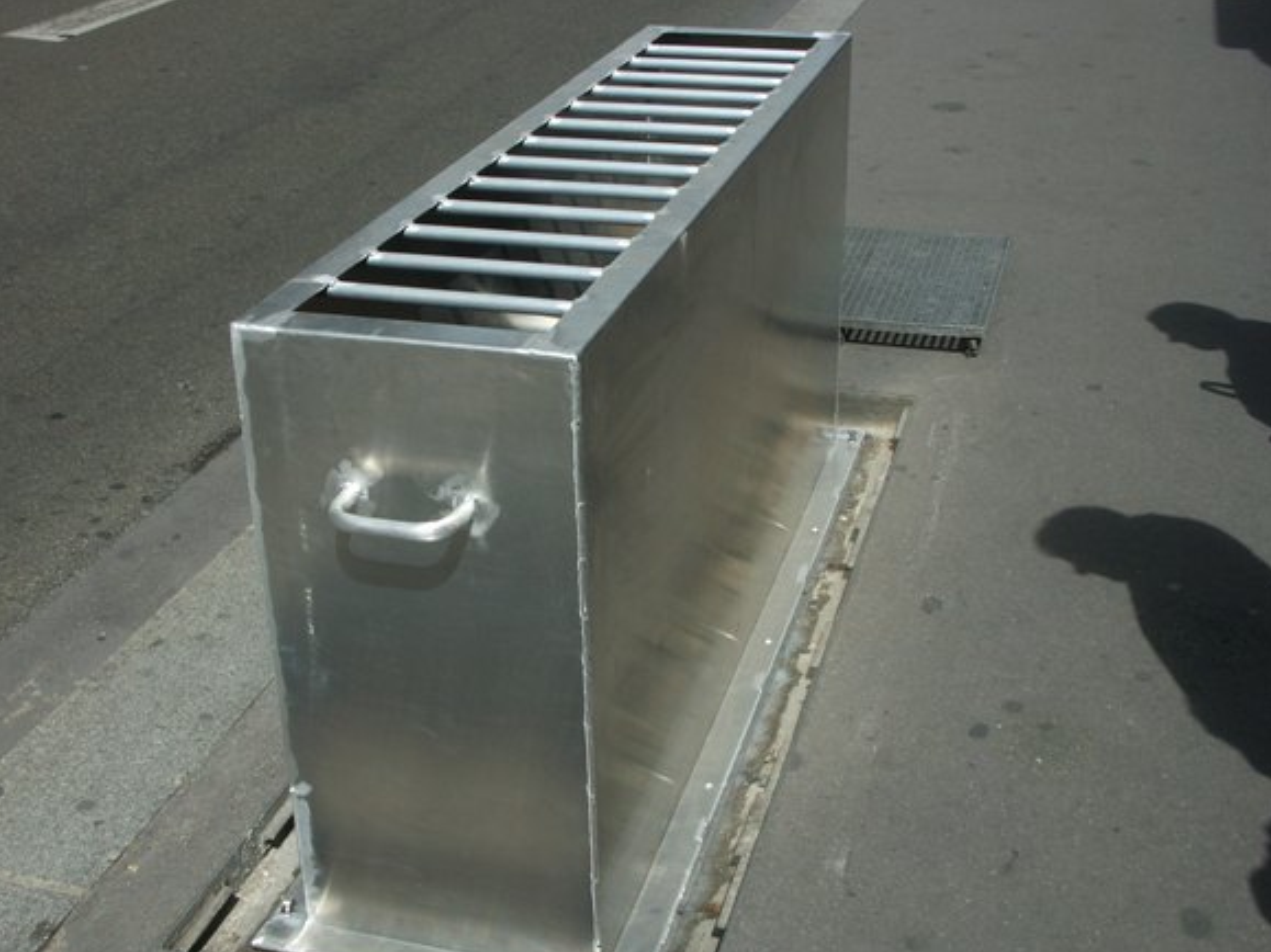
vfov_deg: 34.3
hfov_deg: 44.8
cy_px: 483
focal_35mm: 42
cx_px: 580
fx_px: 1542
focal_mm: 9.77
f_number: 9
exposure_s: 1/500
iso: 100
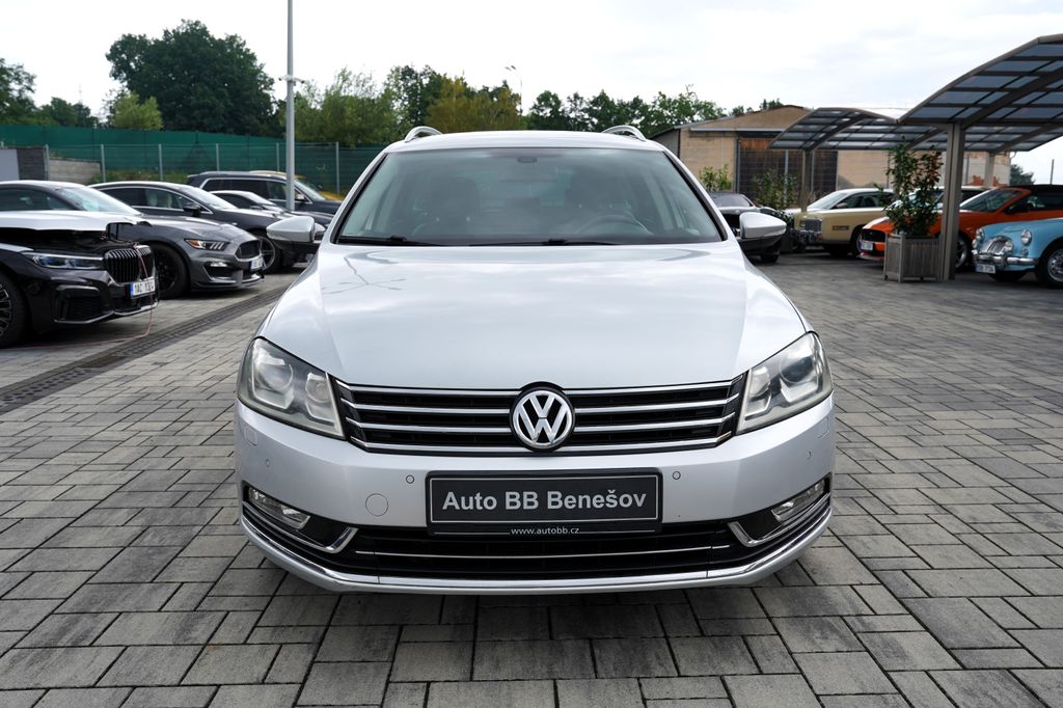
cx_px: 532
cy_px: 354
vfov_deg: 43.6
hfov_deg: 61.9
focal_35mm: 30
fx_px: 885
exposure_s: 1/160
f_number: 6.3
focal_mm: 30
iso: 100
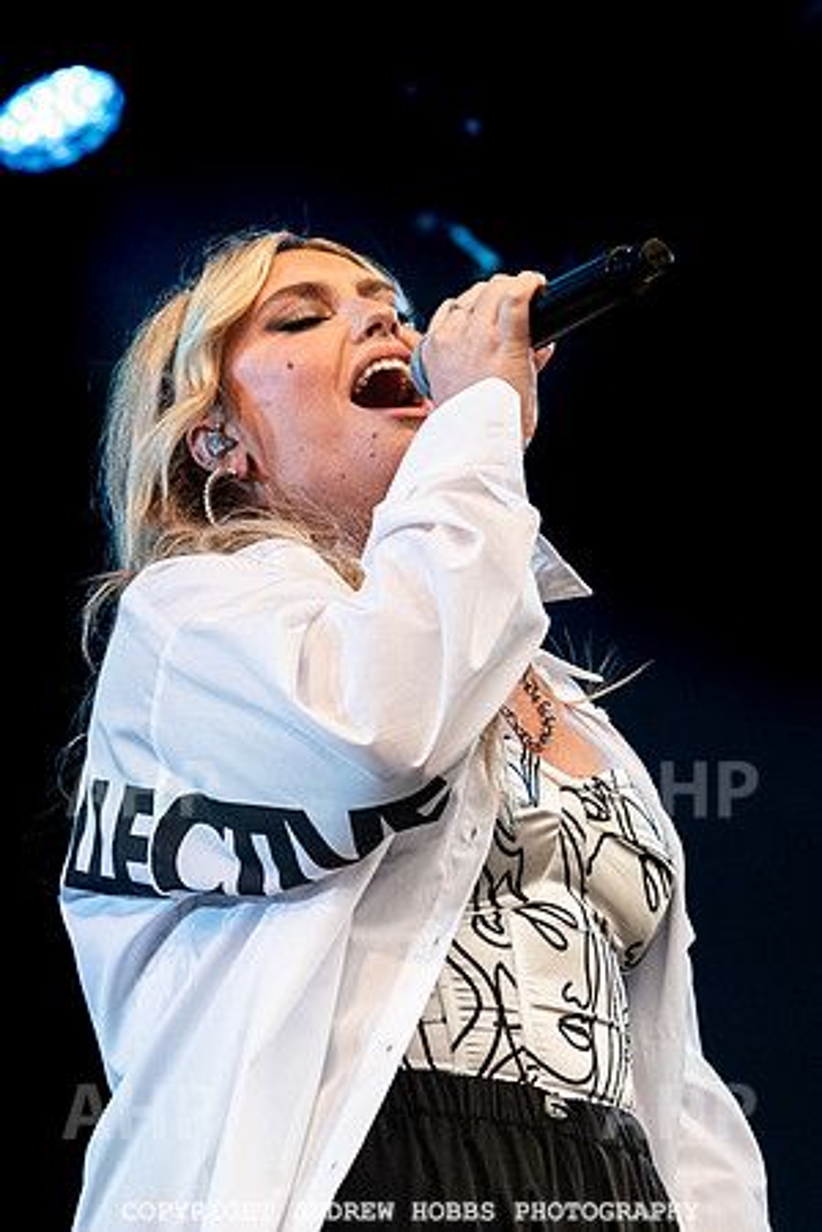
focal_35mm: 187
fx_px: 6403
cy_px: 424
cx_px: 314
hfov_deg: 7.3
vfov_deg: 11.0
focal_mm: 95
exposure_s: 1/1000
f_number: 4.5
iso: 4000
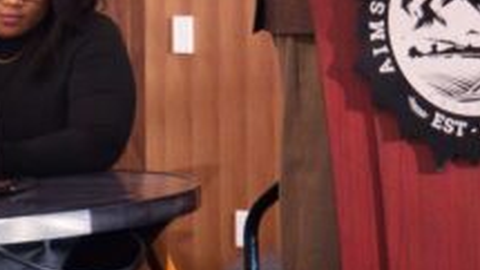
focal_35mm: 195
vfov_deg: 6.1
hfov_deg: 10.6
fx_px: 2482
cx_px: 737
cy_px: -221
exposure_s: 1/160
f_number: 5.6
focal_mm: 52
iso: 6400
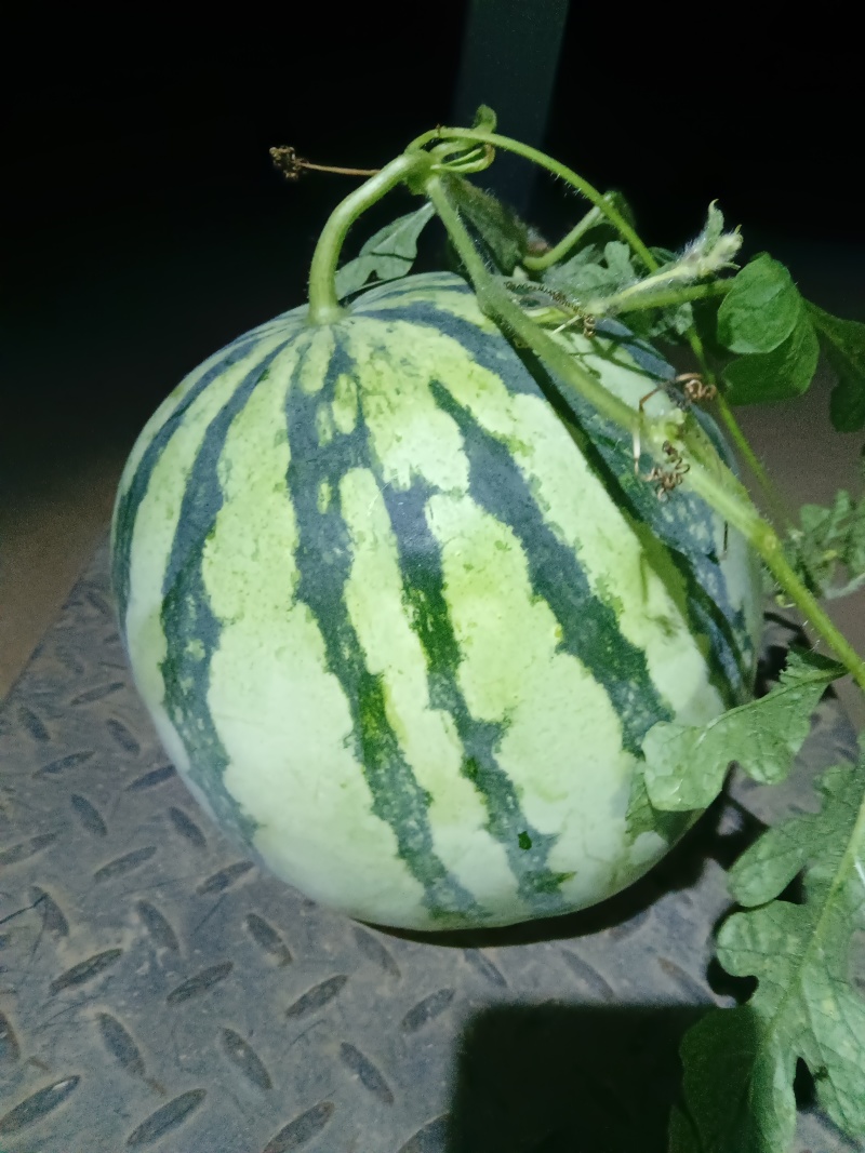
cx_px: 432
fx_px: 833
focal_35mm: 25
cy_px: 576
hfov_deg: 54.9
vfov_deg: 69.4
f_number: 1.8
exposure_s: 1/25
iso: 2614
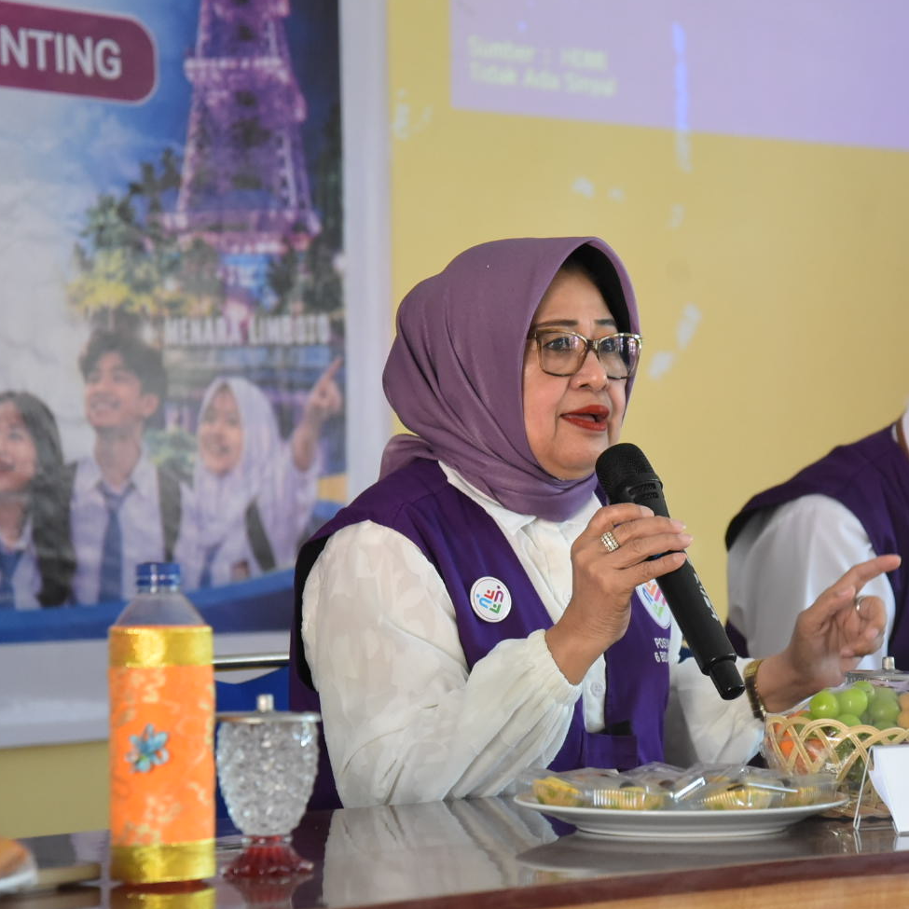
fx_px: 3565
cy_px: 491
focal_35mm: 120
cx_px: 547
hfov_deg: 14.5
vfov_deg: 14.5
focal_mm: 85
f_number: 4.5
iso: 5000
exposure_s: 1/125
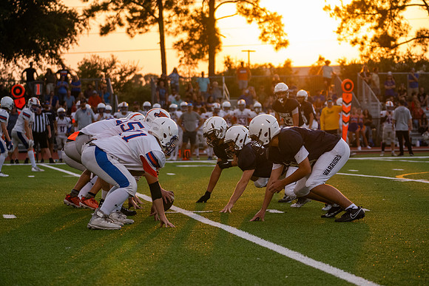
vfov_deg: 9.5
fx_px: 1716
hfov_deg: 14.2
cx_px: 214
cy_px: 143
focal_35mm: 144
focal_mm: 144
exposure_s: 1/1250
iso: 1600
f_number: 5.6
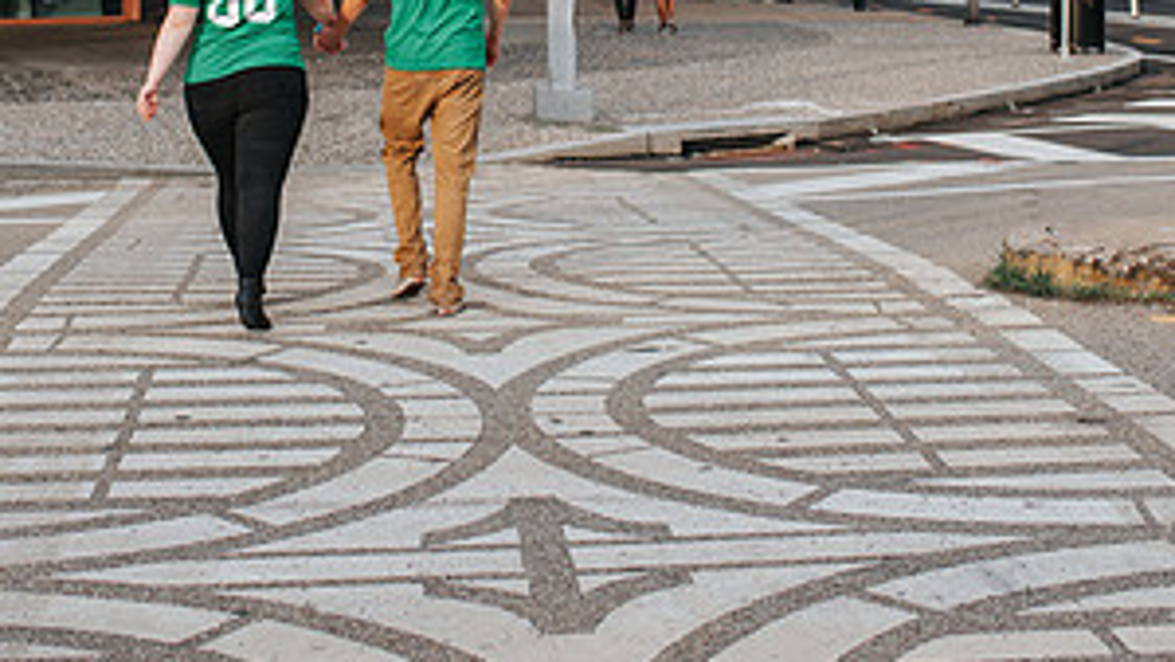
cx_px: 386
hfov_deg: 27.7
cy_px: -18
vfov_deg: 15.6
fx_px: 2369
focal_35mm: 76
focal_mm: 35
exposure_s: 1/800
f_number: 3.2
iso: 220
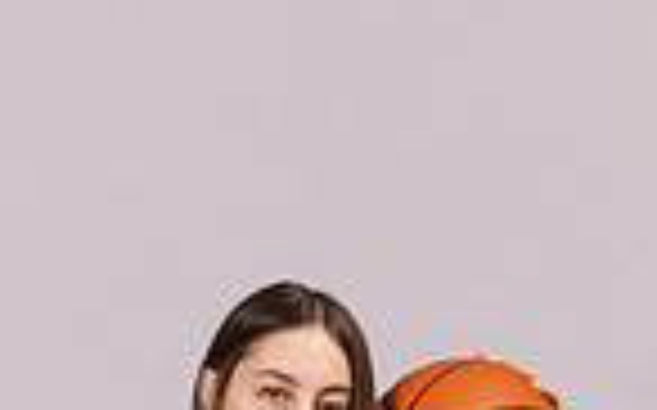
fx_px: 1914
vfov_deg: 10.6
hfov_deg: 19.5
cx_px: 279
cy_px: 964
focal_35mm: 107
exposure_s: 1/200
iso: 250
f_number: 8
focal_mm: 34
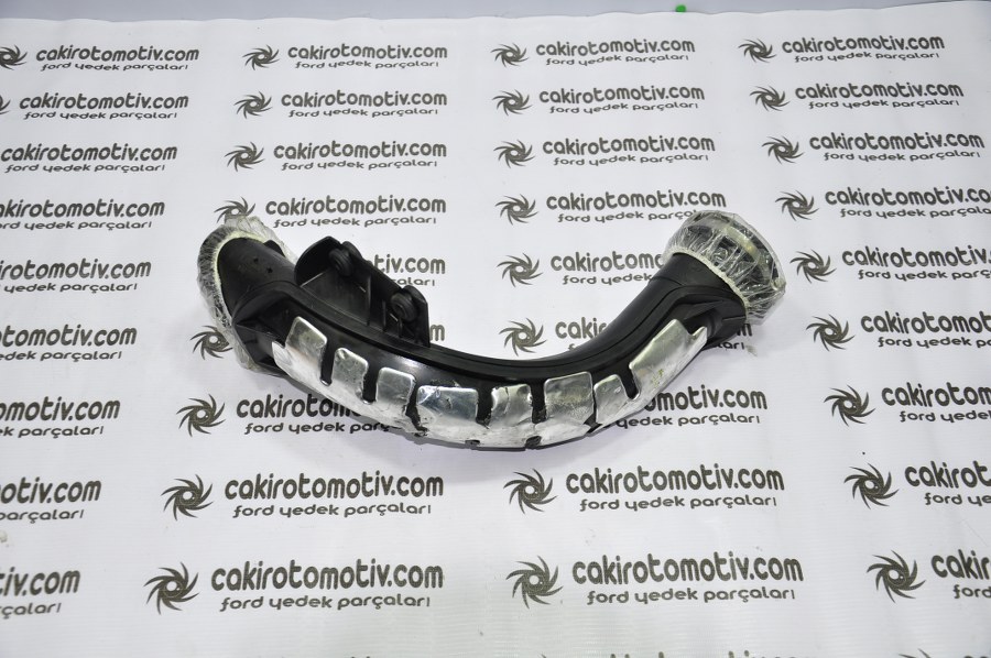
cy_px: 329
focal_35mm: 39
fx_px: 1072
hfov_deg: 49.6
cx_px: 496
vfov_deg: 34.1
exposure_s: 1/40
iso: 200
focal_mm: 26
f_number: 4.5
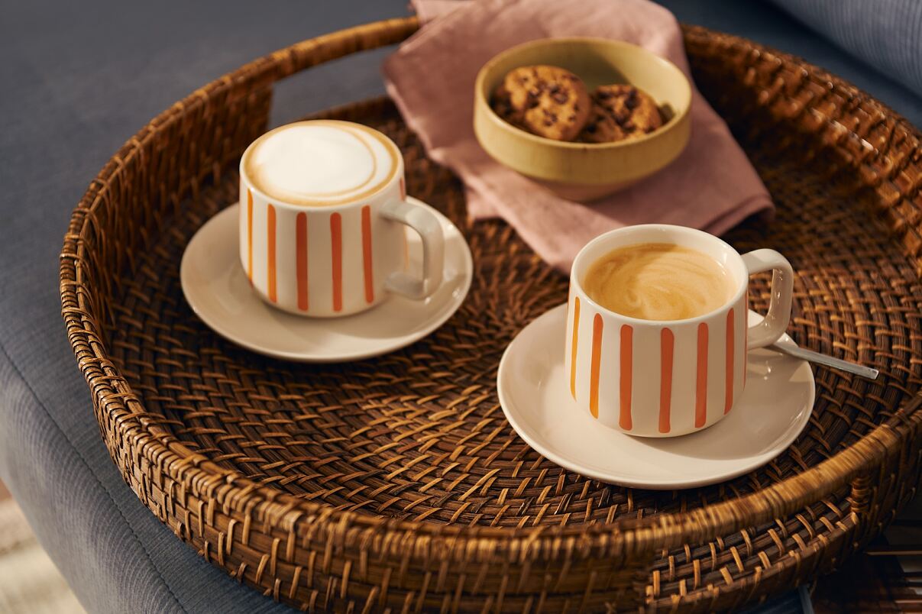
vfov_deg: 19.4
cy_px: 307
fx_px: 1792
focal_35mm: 70
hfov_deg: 28.9
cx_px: 461
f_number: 4
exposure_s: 1/125
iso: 400
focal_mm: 70
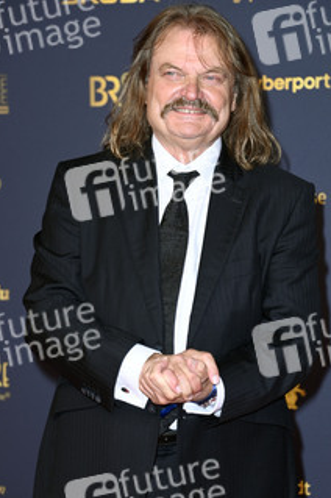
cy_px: 262
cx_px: 190
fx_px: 2515
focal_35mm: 182
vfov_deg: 11.3
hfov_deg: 7.5
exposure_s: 1/200
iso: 640
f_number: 5.6
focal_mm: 145
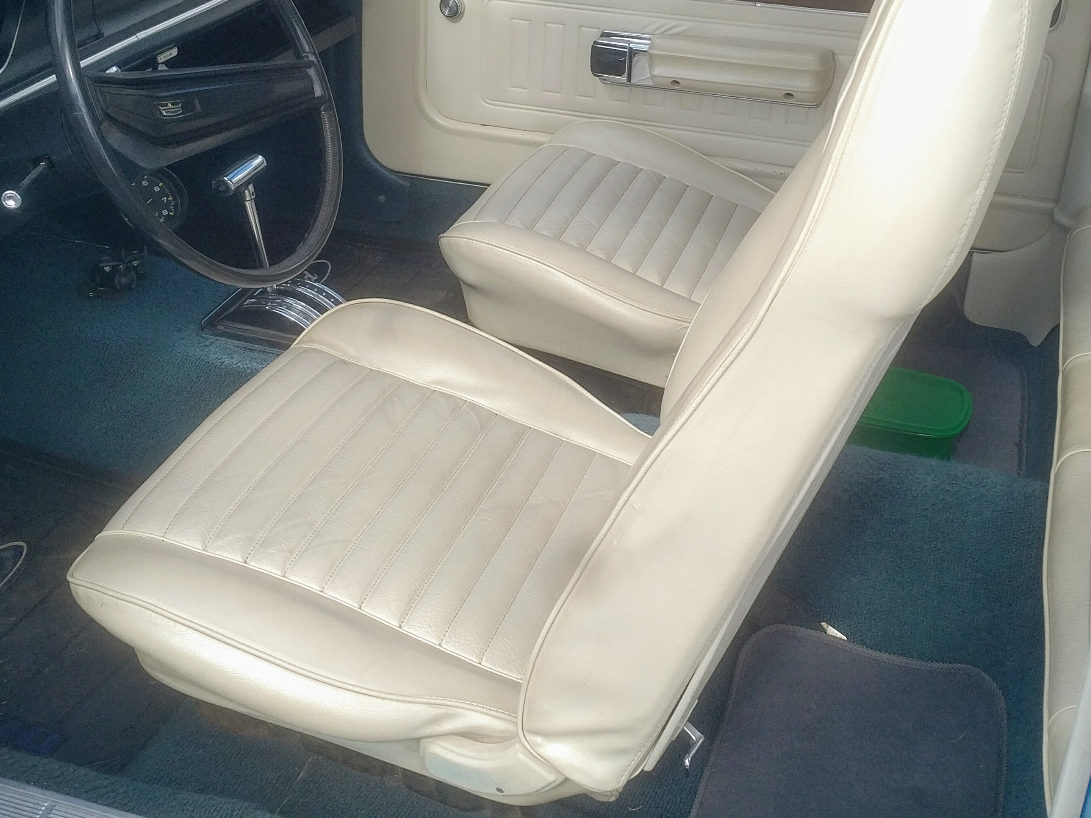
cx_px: 573
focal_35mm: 42
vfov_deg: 34.0
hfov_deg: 44.8
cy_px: 268
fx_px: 1324
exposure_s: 1/399
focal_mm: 4.75
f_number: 2.2
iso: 50
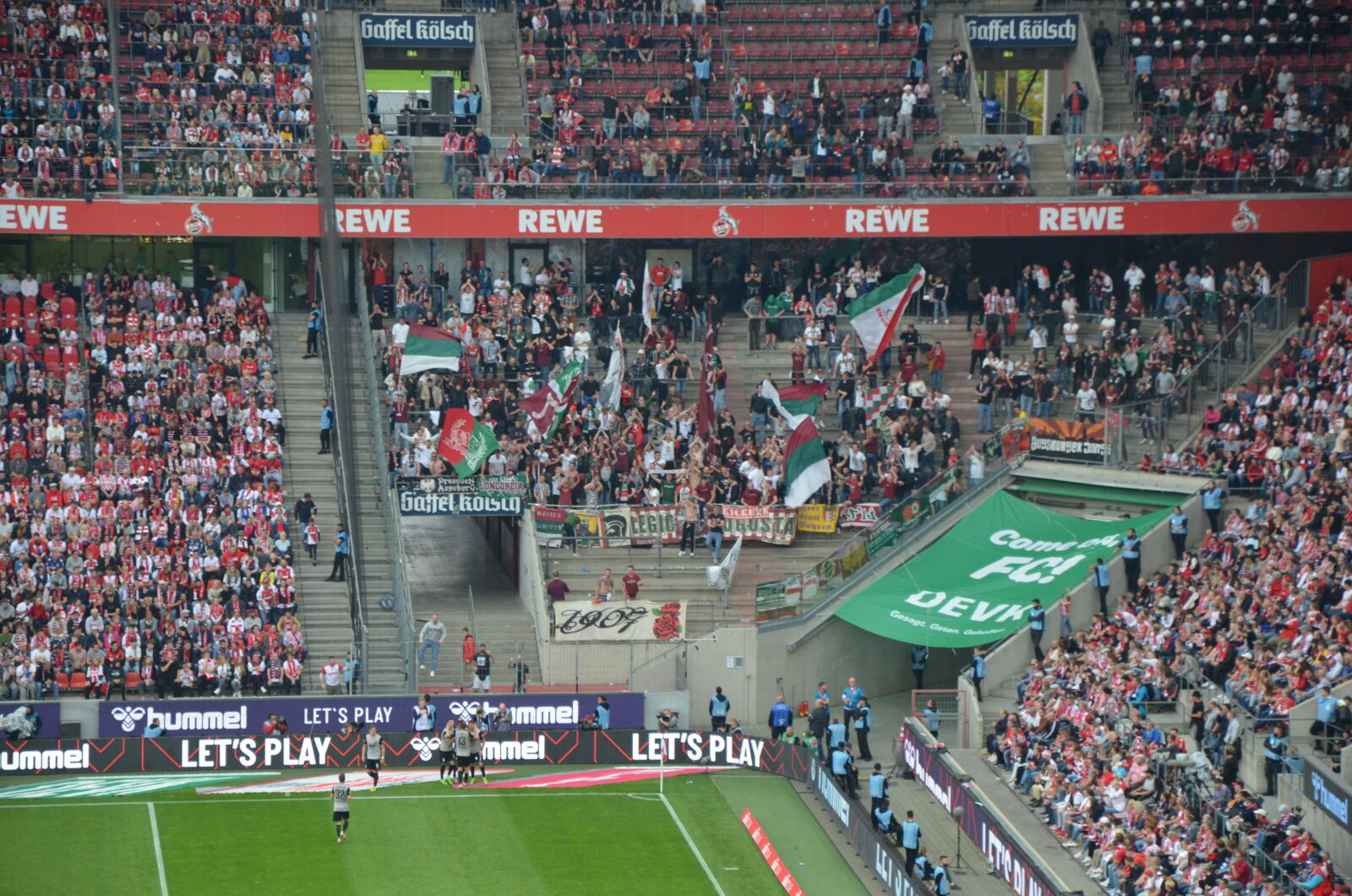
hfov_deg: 13.1
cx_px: 676
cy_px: 448
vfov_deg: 8.7
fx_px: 5903
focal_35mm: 158
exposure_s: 1/200
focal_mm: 105
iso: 800
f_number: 5.6
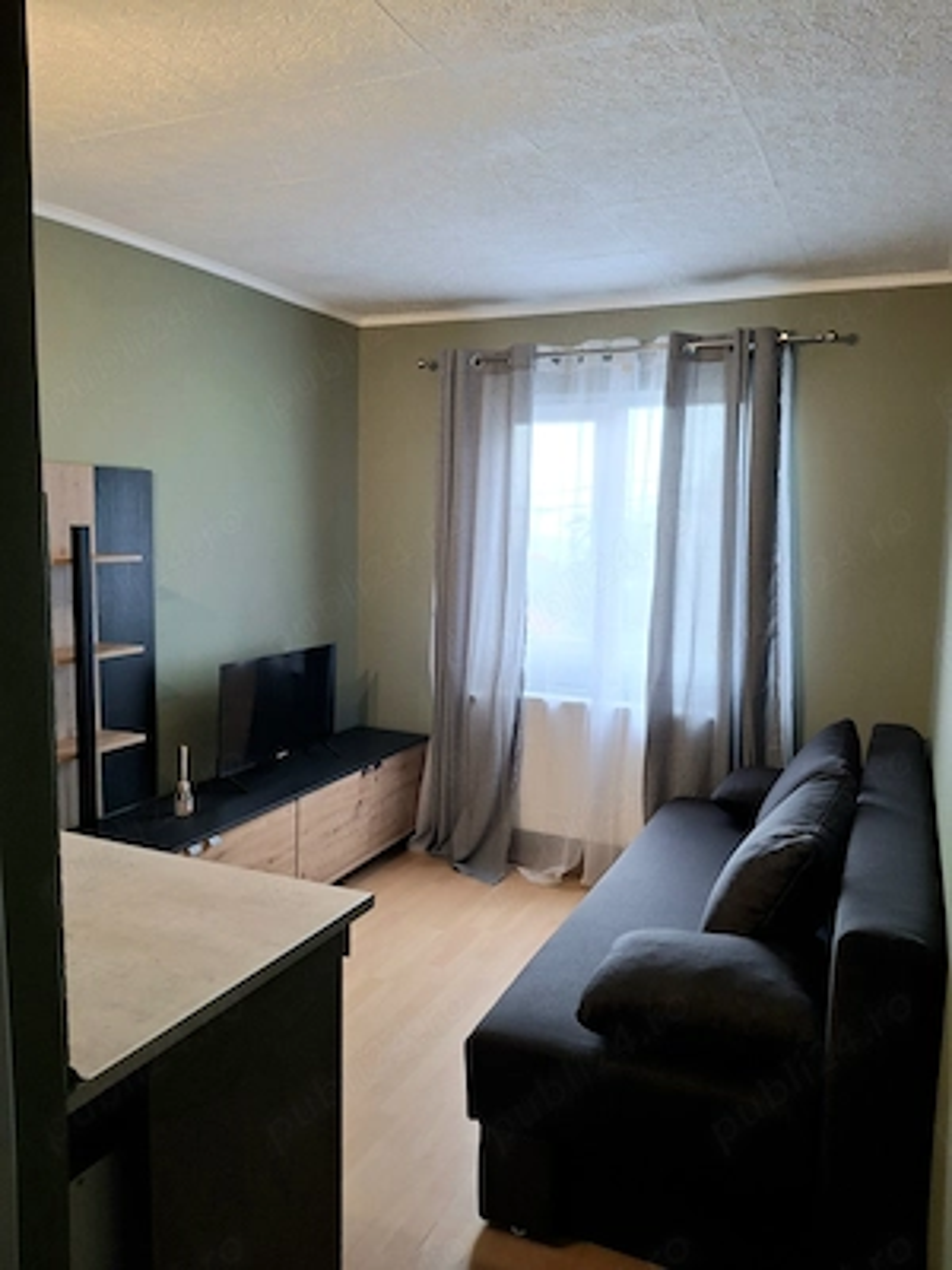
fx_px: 917
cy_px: 635
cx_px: 476
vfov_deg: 69.4
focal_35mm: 25
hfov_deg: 54.9
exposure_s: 1/100
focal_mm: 4.69
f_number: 1.8
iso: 100
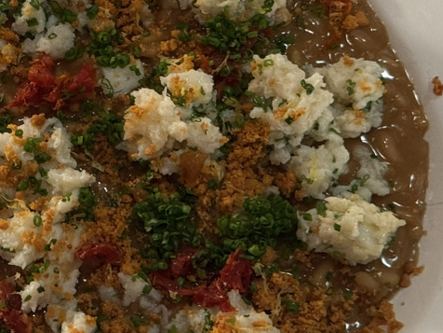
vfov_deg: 11.5
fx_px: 1651
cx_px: -140
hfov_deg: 14.6
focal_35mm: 129
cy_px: 76
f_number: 1.78
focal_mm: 6.76
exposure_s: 1/40
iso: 500
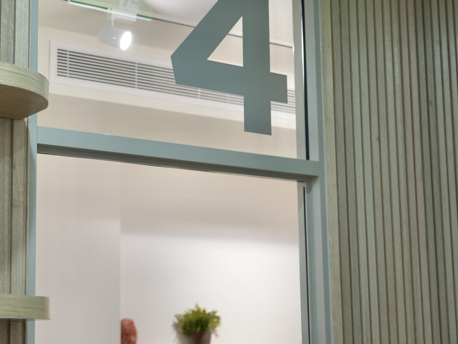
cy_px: 174
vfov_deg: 21.3
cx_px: 144
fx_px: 913
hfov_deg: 27.9
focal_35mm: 69
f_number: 4
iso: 500
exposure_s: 1/50
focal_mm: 43
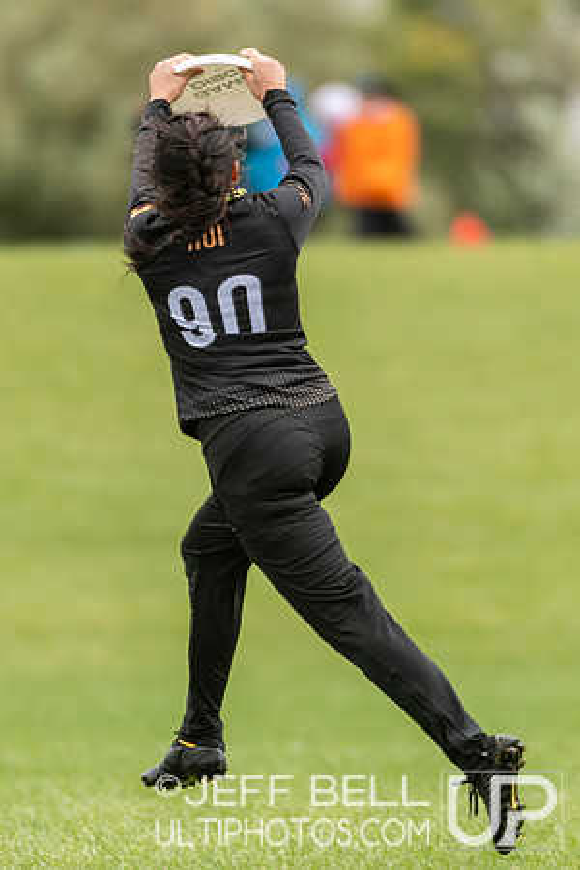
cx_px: 305
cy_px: 388
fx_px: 25904
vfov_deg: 1.9
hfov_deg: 1.3
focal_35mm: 1072
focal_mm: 400
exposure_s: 1/1250
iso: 280
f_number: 4
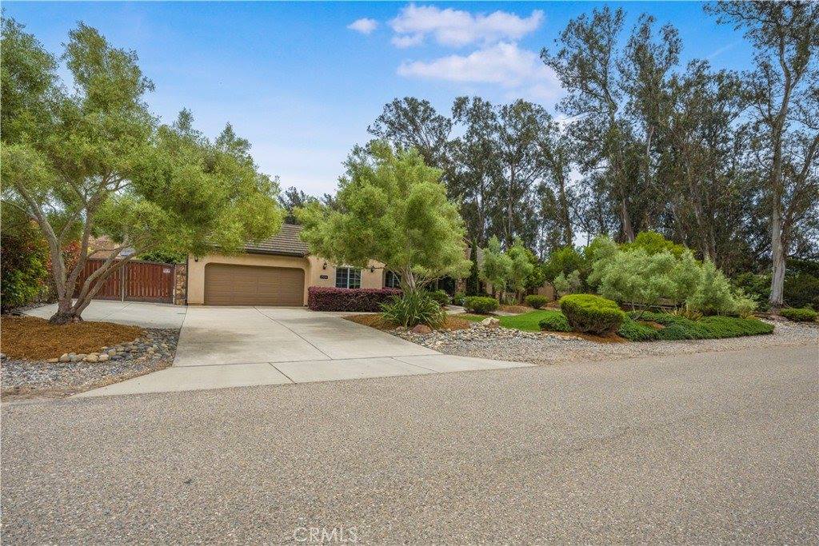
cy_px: 273
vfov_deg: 73.8
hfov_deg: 96.7
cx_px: 410
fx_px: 364
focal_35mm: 16
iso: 640
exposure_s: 1/3200
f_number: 7.1
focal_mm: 16
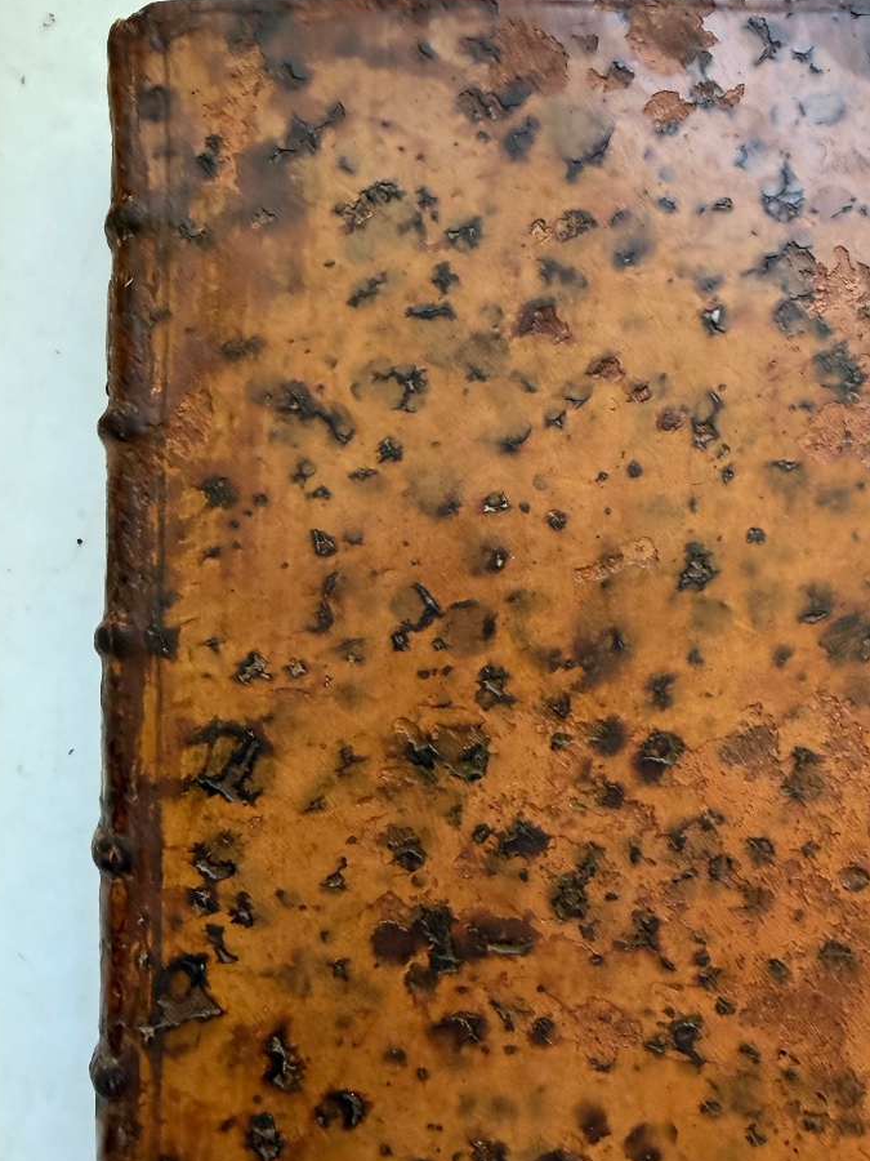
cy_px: 703
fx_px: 1072
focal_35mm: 32
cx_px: 544
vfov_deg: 56.3
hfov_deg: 43.8
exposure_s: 1/60
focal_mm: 2.22
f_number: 2.2
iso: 320
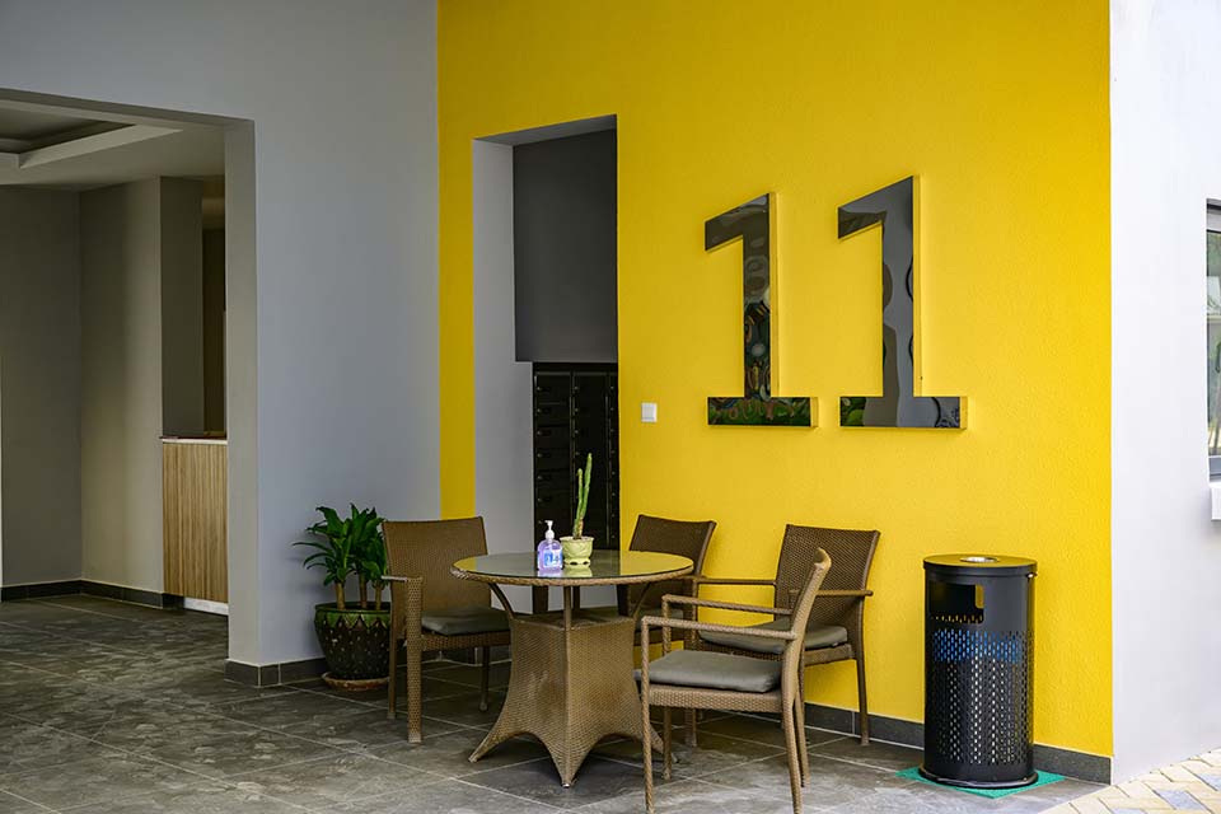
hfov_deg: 42.7
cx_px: 610
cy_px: 407
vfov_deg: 29.2
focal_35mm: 46
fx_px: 1560
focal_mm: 46
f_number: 5
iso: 320
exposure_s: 1/200
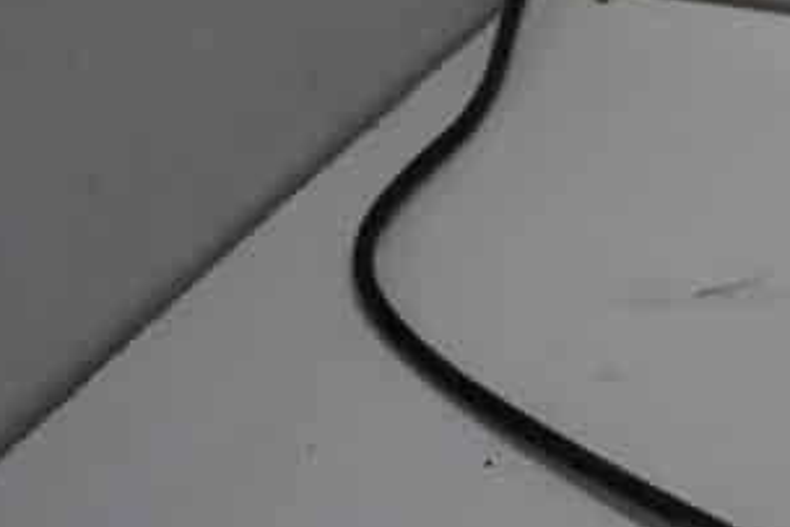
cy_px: 437
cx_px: 1232
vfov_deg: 14.9
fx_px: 1998
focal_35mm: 91
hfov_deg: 19.2
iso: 100
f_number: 4.5
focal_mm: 18
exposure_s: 1/100
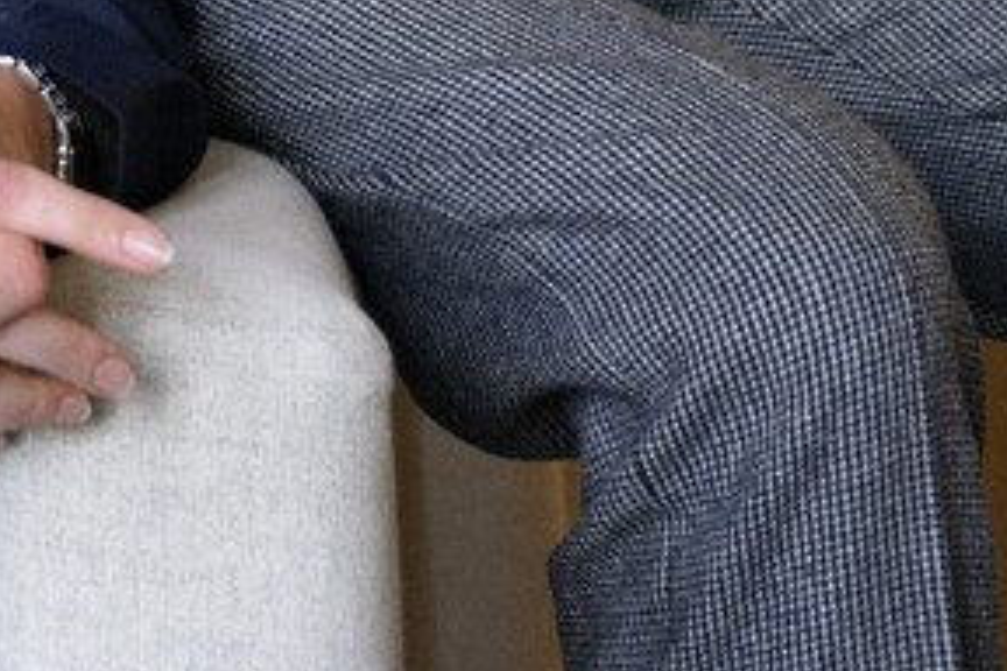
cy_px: -834
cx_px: -797
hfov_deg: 9.3
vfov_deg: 6.3
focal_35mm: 211
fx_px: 5902
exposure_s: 1/250
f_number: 3.5
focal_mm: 38
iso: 3200
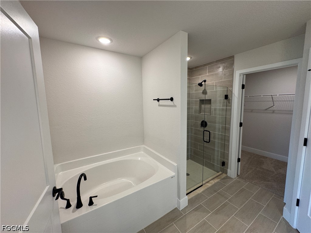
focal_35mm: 14
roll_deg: +0.5
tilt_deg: -4.8
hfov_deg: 102.1
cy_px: 116
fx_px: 126
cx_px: 156
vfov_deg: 85.7
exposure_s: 1/120
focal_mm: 2.22
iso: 125
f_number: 2.2
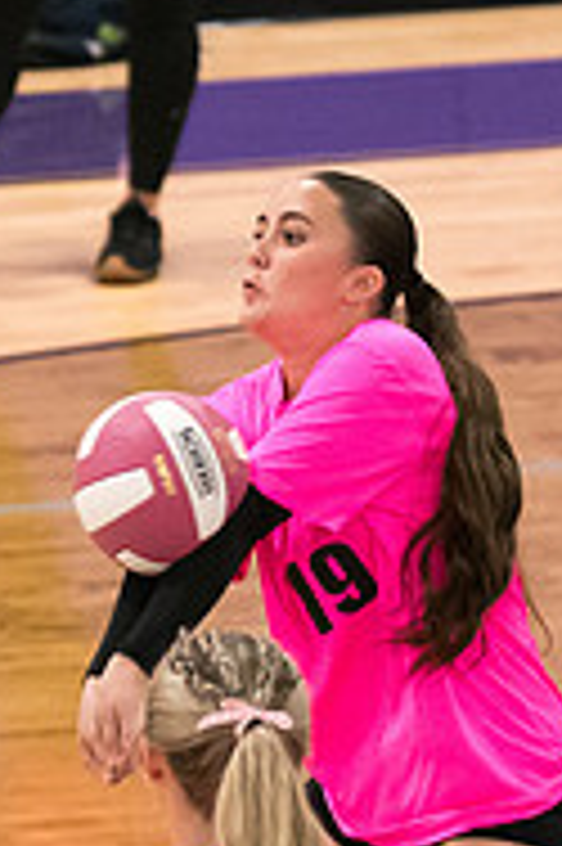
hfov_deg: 2.6
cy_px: 508
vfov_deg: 3.9
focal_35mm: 535
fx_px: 12550
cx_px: 277
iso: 5000
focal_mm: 108
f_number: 2.8
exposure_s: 1/1000
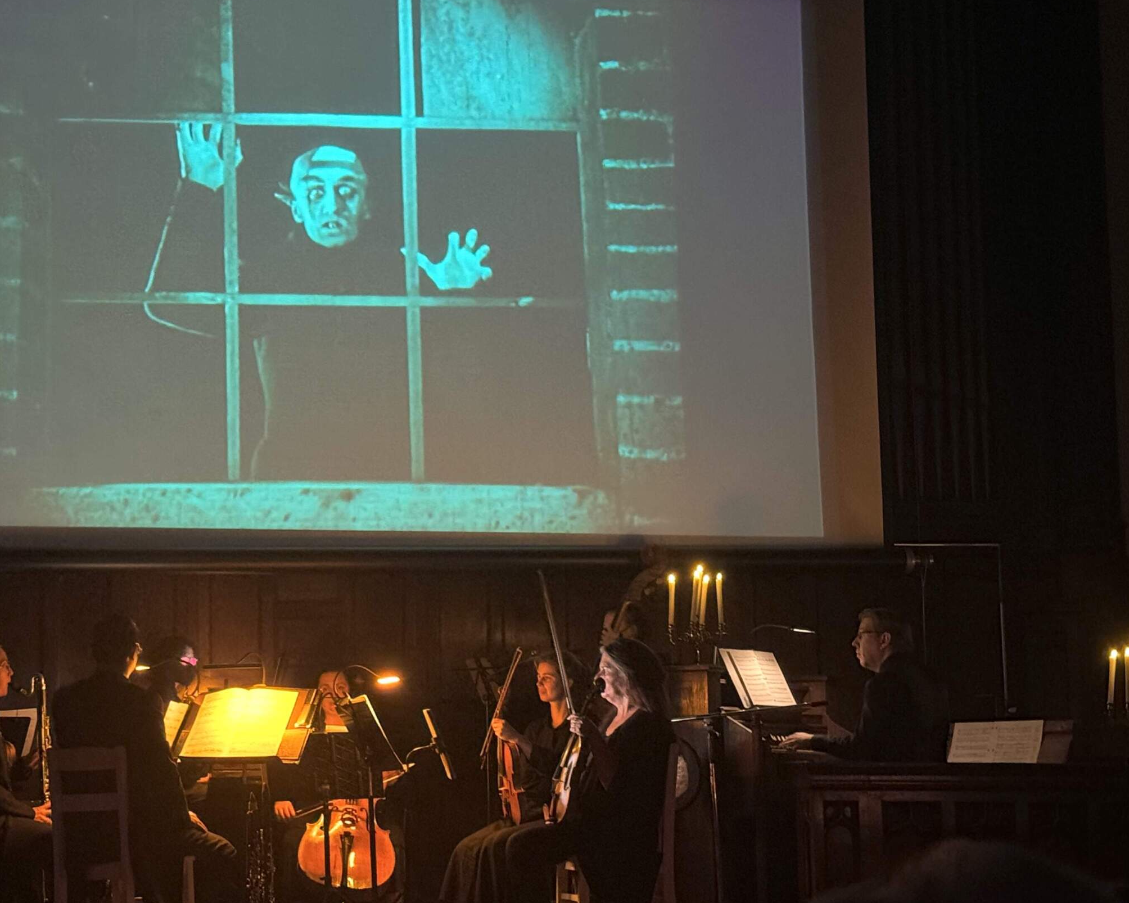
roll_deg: +0.4
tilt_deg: +6.5
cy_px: 489
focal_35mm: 70
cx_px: 311
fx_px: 2339
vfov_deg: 21.8
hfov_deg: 26.9
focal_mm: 6.76
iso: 1000
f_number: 1.78
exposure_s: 1/18
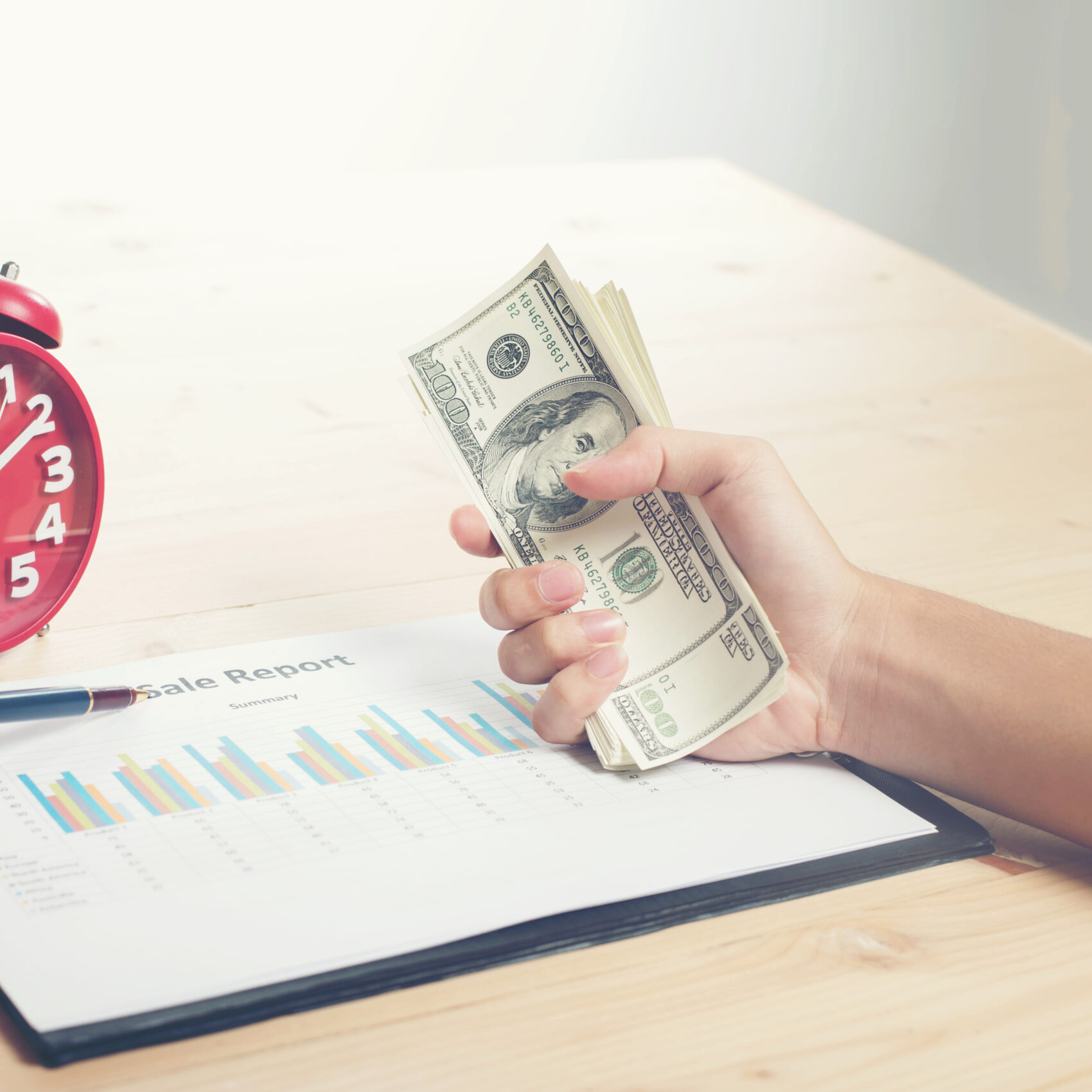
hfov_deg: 26.6
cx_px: 313
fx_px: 2284
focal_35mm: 64
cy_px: 545
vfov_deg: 26.9
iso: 100
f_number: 5.6
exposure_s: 1/160
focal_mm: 50
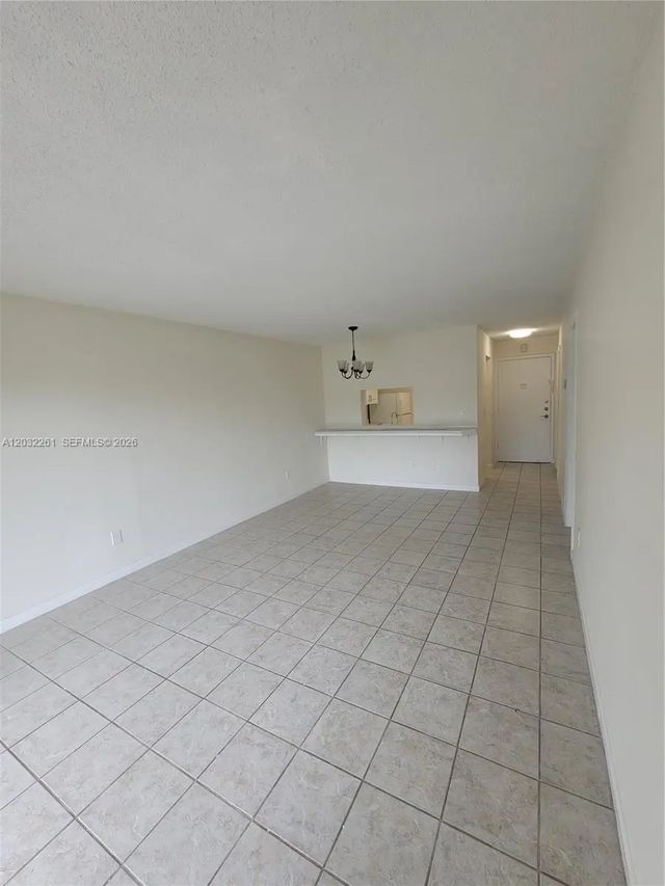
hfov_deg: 89.9
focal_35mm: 13
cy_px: 443
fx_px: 333
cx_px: 332
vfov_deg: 106.2
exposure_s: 1/59
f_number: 2.2
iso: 64
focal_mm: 2.2
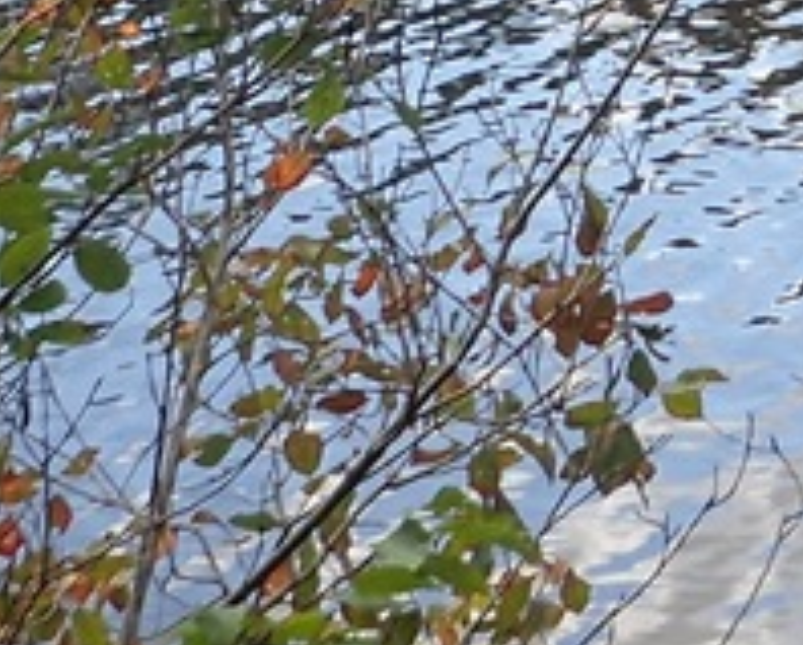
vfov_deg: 8.7
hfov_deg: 10.7
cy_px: -669
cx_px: 1454
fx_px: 3999
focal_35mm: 168
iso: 100
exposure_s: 1/200
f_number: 2.8
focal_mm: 4.5
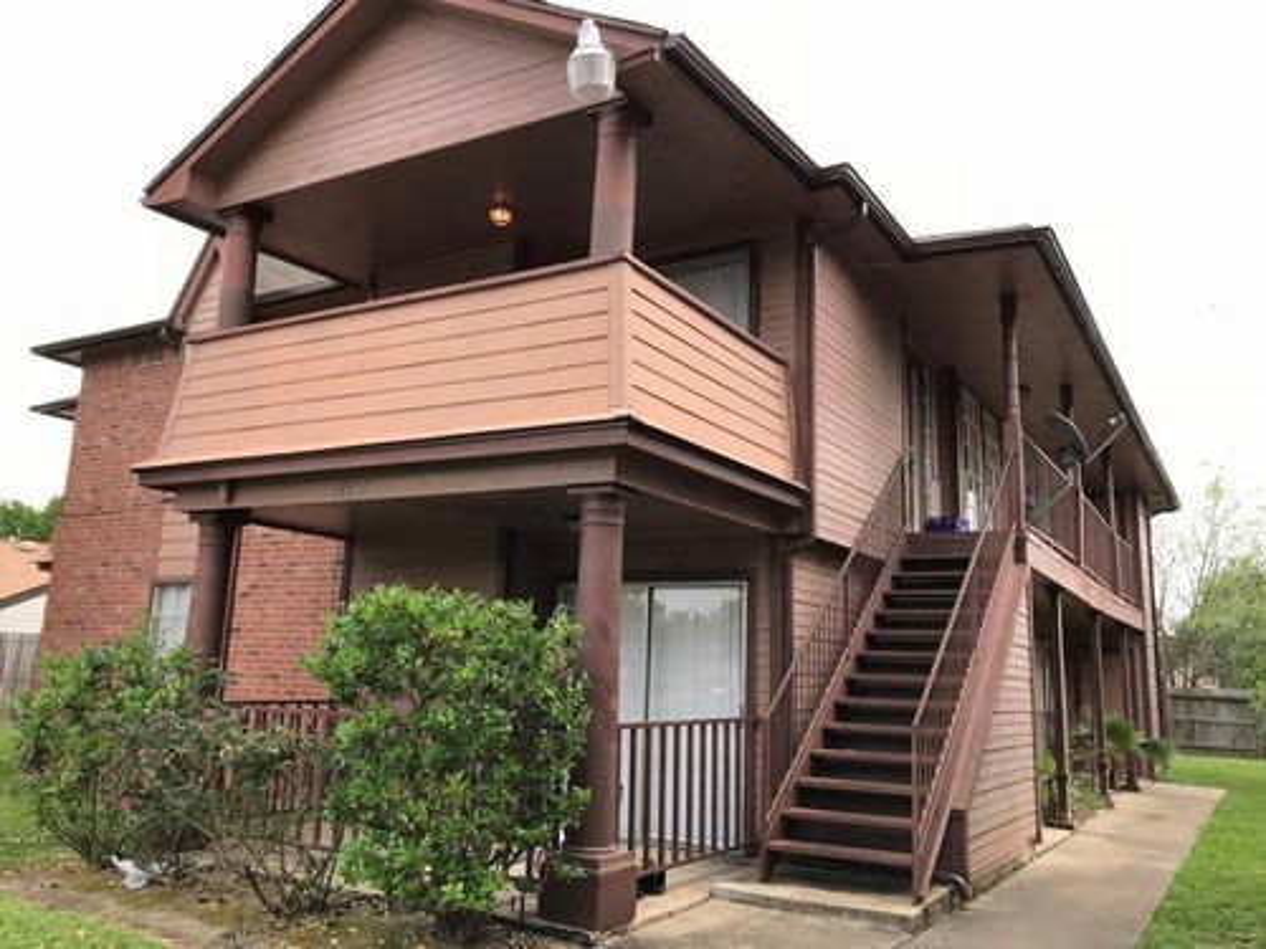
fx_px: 1024
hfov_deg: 63.4
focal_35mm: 28
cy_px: 474
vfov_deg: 49.7
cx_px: 633
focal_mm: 3.99
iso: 20
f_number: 1.8
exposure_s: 1/529
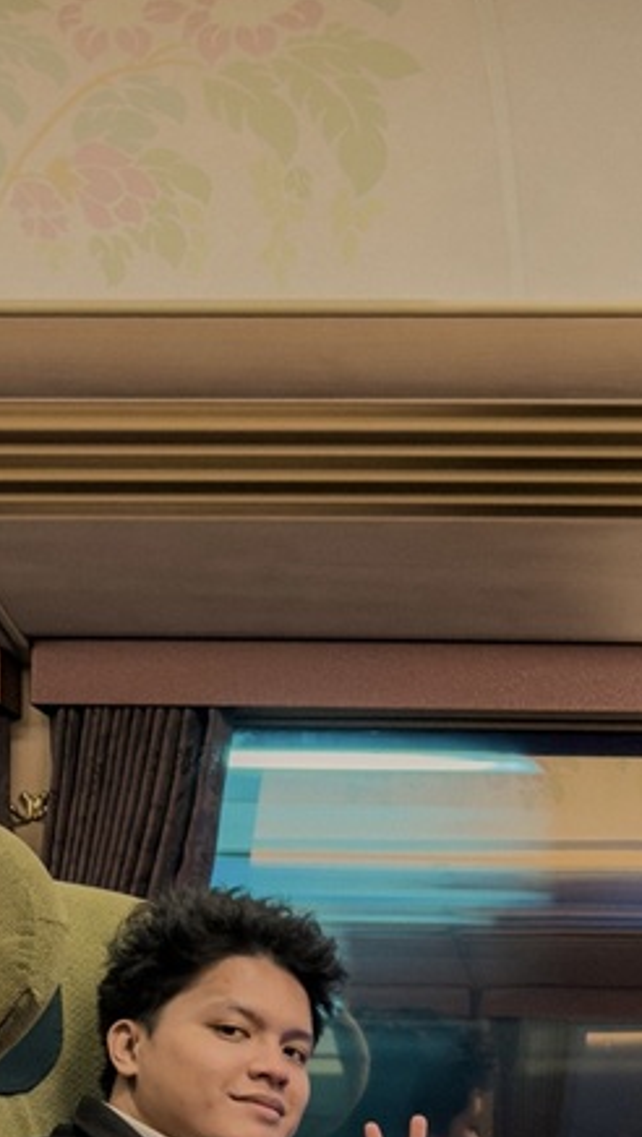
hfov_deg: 16.1
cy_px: 1360
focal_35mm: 71
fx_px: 2144
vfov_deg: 26.5
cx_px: 860
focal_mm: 6.76
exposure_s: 1/40
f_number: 1.8
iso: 250
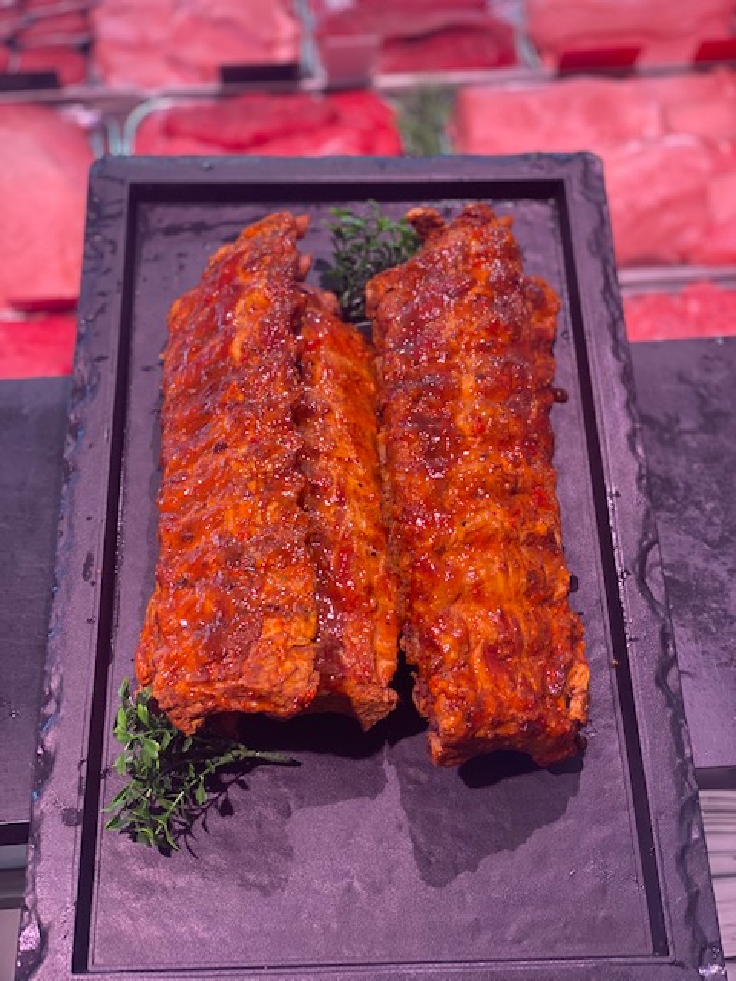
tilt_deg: -52.6
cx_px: 368
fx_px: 1474
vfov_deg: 36.8
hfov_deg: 28.0
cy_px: 490
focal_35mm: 52
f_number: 2
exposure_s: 1/100
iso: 125
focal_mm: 6
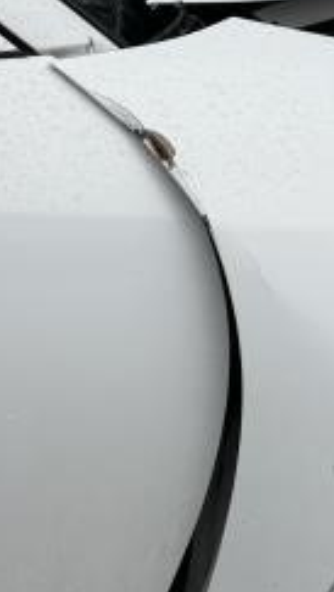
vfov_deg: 24.5
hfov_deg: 12.0
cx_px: -402
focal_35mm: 86
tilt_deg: -21.3
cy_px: 163
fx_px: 1352
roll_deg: +2.3
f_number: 1.78
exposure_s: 1/822
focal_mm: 6.86
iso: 80
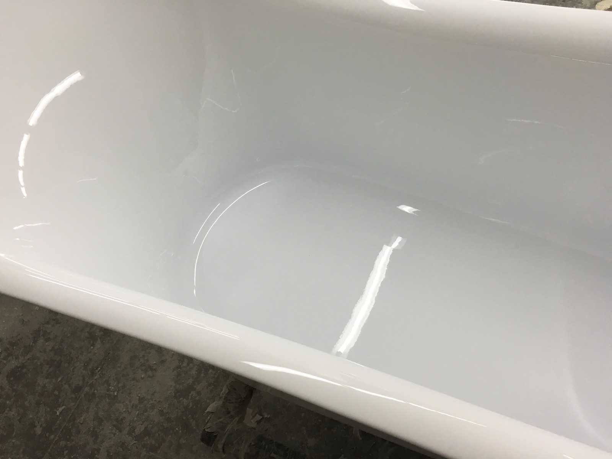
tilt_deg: -55.1
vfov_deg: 48.2
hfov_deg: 61.7
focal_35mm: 29
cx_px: 306
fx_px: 513
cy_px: 230
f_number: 2.2
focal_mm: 4.15
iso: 40
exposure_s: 1/33
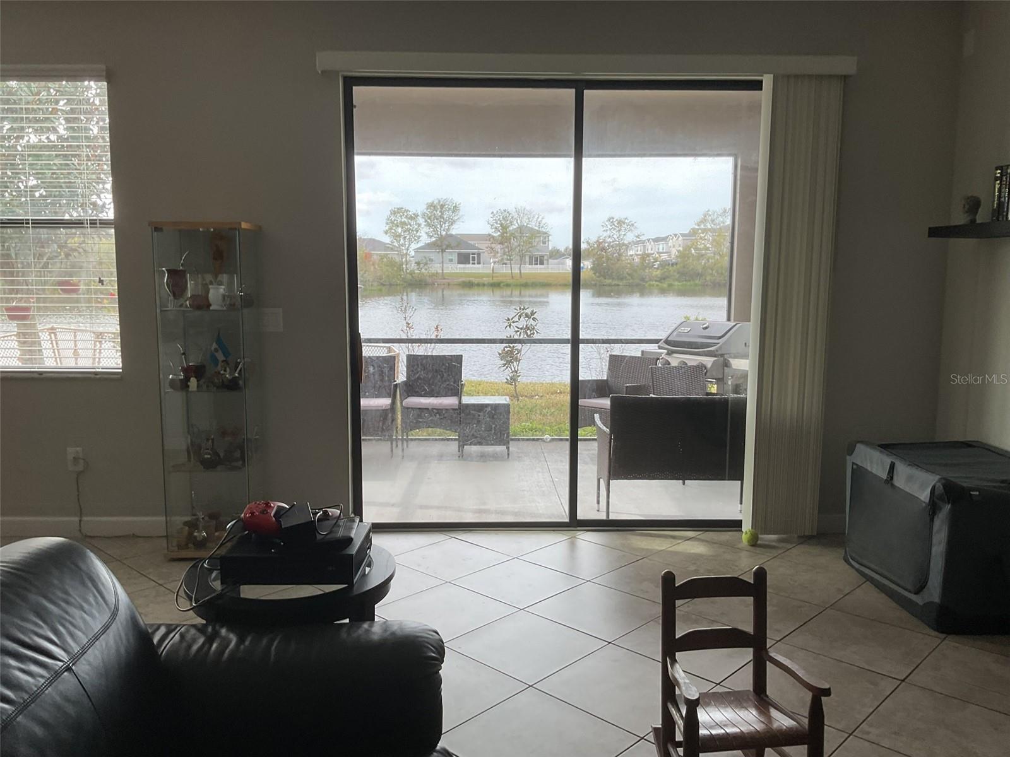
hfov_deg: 61.7
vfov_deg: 48.2
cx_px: 505
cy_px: 378
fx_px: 846
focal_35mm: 29
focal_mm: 3
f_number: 1.8
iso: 20
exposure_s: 1/120
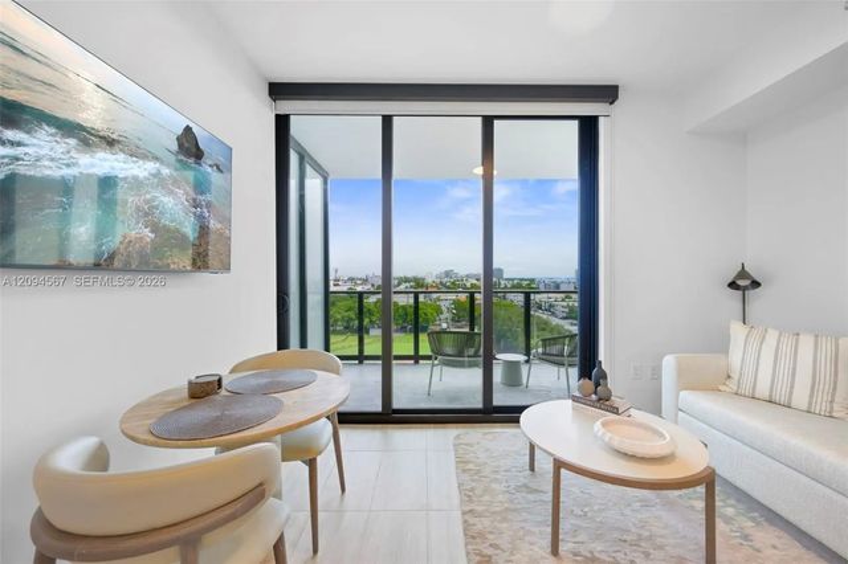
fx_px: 330
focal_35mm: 14
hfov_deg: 104.3
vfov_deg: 81.1
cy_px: 282
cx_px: 424
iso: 100
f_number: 9
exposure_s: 1/10
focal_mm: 14
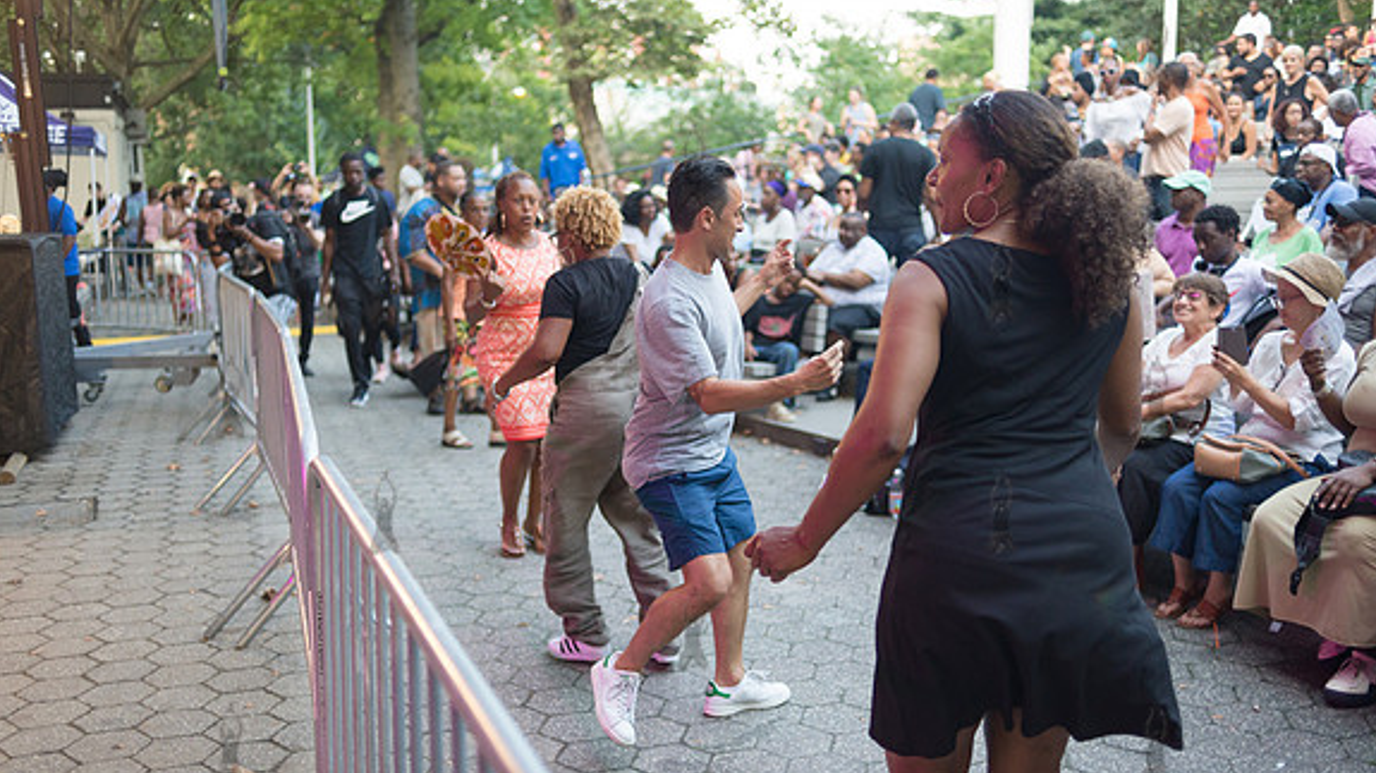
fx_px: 1350
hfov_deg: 54.0
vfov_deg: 32.0
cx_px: 692
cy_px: 396
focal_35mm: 37
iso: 1250
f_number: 2
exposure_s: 1/640
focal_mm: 35
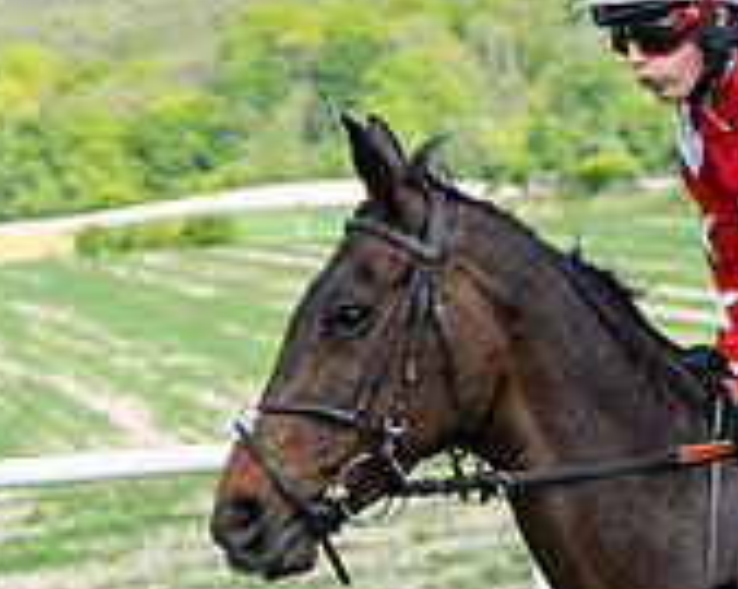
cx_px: 673
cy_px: 694
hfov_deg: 7.4
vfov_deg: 5.9
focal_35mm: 262
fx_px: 5719
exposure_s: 1/800
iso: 200
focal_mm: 70
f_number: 5.6
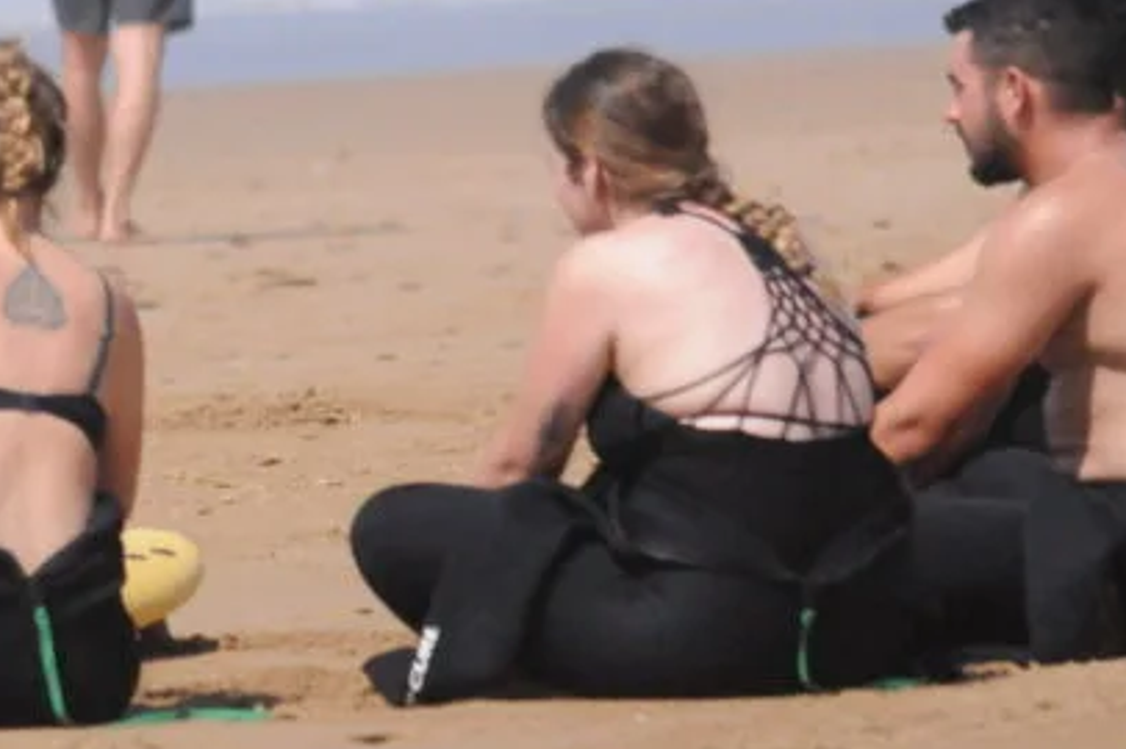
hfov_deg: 2.3
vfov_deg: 1.5
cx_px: 53
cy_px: 374
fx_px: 28376
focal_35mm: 908
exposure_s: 1/8000
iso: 2800
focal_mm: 240
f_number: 5.3
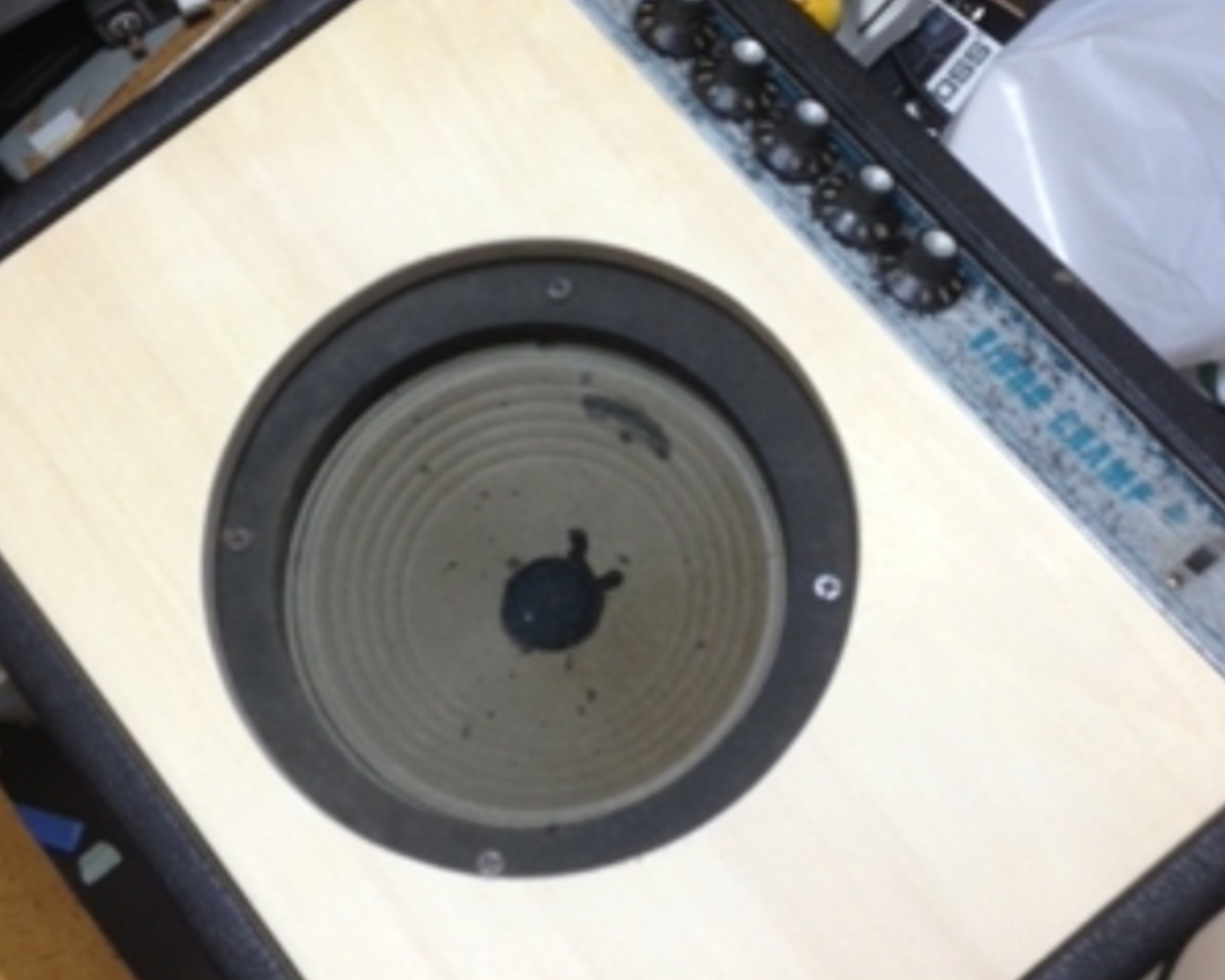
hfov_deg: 38.0
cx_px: 575
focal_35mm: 49
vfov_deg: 30.9
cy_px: 500
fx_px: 1777
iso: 80
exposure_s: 1/20
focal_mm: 4.13
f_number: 2.4
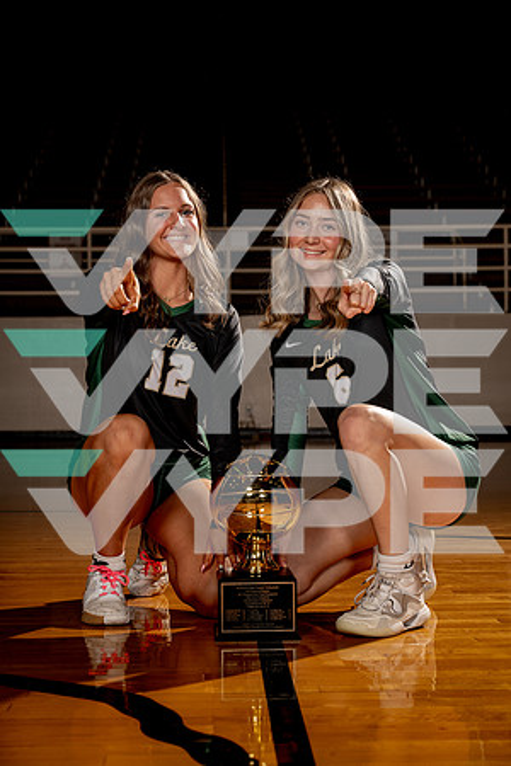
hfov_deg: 21.2
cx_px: 256
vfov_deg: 31.4
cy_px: 383
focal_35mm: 64
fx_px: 1363
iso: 100
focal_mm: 64
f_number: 5.6
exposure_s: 1/250
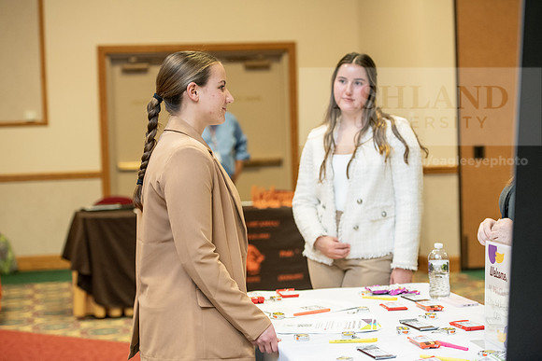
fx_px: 1129
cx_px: 271
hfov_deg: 27.0
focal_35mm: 75
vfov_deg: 18.2
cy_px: 180
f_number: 3.2
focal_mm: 75
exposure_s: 1/200
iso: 1600
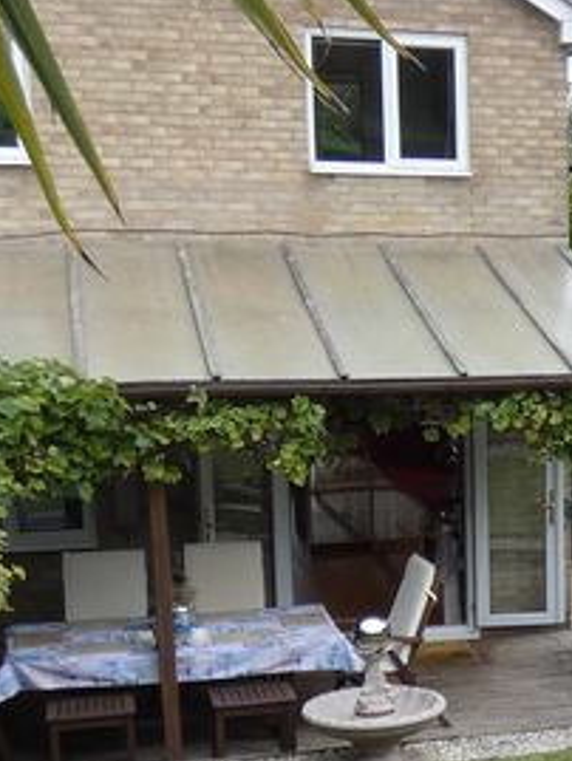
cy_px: 535
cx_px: 852
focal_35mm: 76
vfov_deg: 25.4
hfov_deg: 17.5
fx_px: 1673
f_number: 2.8
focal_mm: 3.6
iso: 80
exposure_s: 1/500
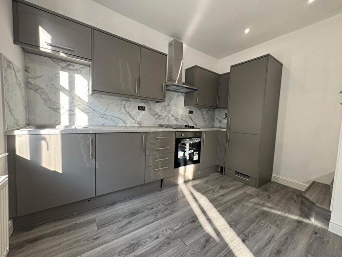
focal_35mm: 14
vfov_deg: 85.7
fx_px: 138
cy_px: 128
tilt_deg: -3.3
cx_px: 171
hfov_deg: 102.1
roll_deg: -3.0
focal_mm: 2.22
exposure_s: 1/100
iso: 100
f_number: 2.2
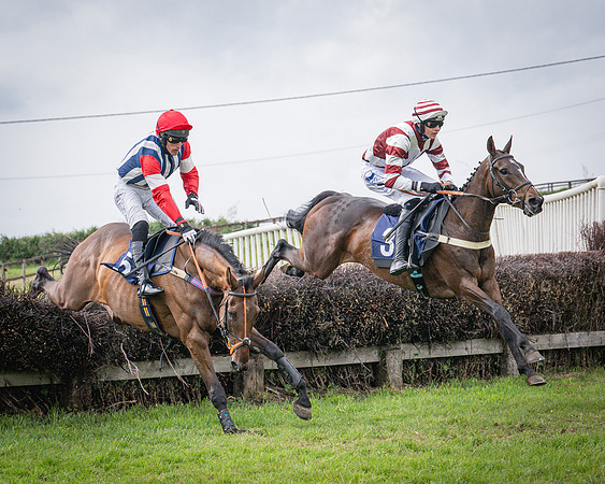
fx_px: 2323
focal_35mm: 130
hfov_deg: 14.8
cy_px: 249
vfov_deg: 11.9
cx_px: 379
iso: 400
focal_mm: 70
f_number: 4.5
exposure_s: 1/1600
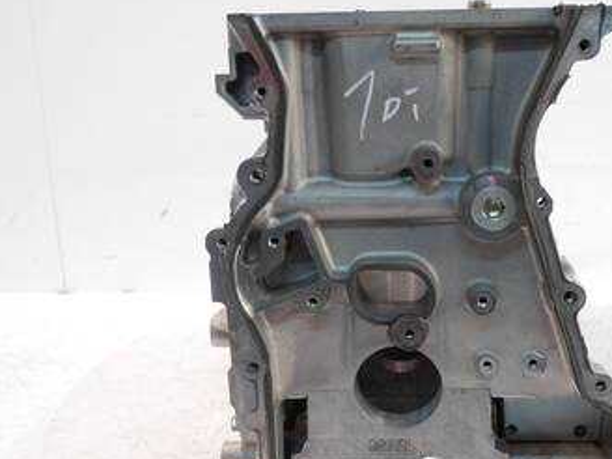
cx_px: 401
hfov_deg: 45.2
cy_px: 250
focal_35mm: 41
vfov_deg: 35.1
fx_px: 725
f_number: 3.7
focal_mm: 14
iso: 1250
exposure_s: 1/60
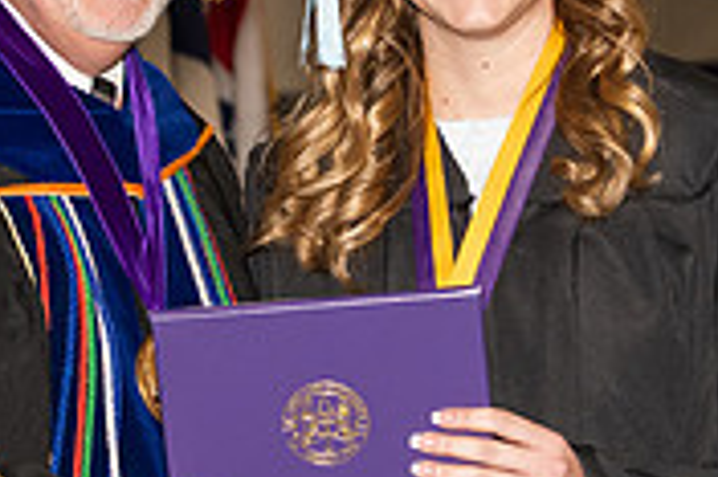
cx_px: 277
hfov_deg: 8.9
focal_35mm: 231
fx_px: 4603
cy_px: 283
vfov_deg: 5.9
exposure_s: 1/200
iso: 1000
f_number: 5.6
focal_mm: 70
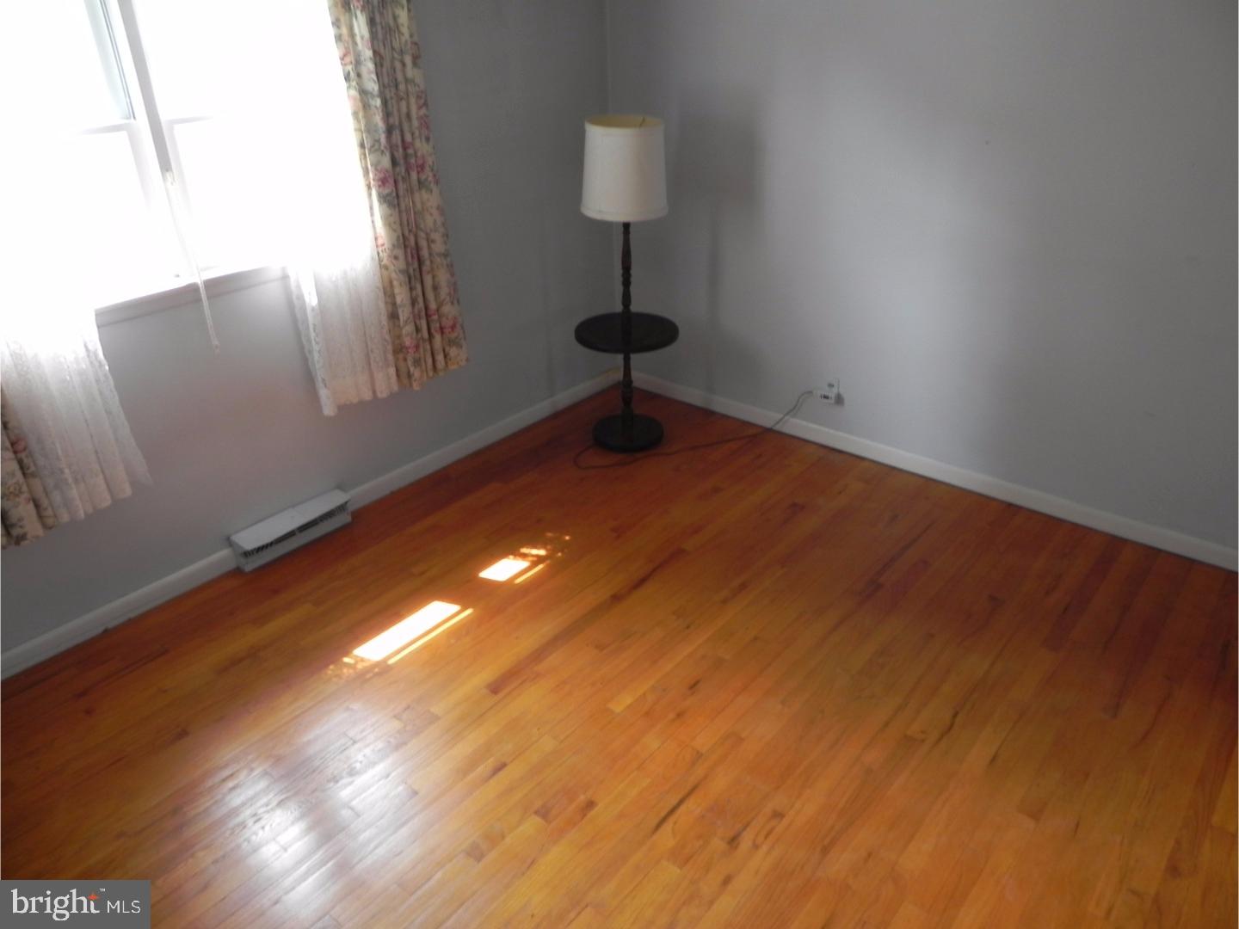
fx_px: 931
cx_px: 620
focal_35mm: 26
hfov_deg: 67.3
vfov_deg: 53.1
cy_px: 464
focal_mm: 4.6
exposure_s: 1/30
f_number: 2.8
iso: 173
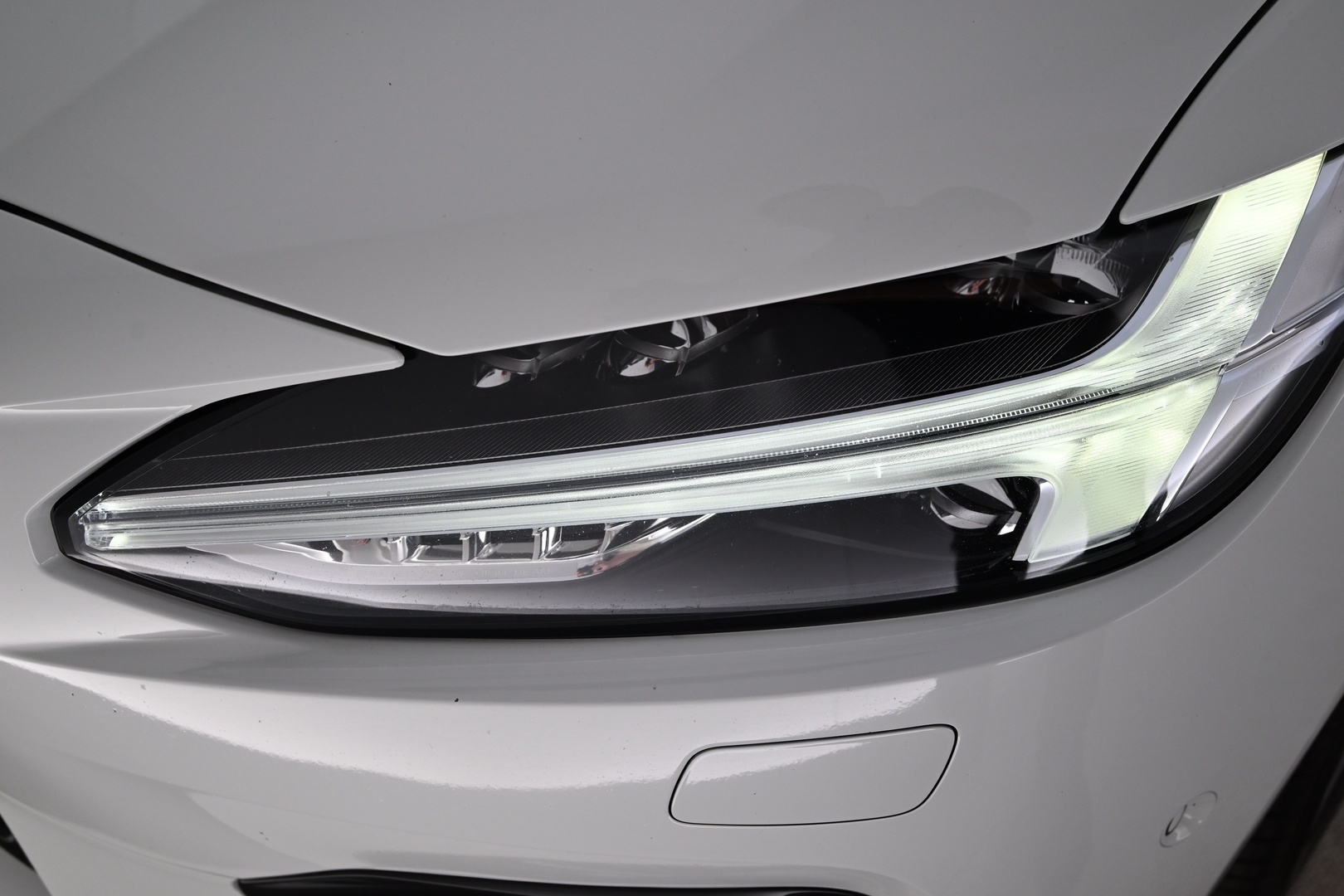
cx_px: 672
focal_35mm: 32
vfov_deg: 41.7
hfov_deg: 59.5
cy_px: 448
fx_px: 1176
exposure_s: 1/125
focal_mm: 31.5
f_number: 4.8
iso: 800
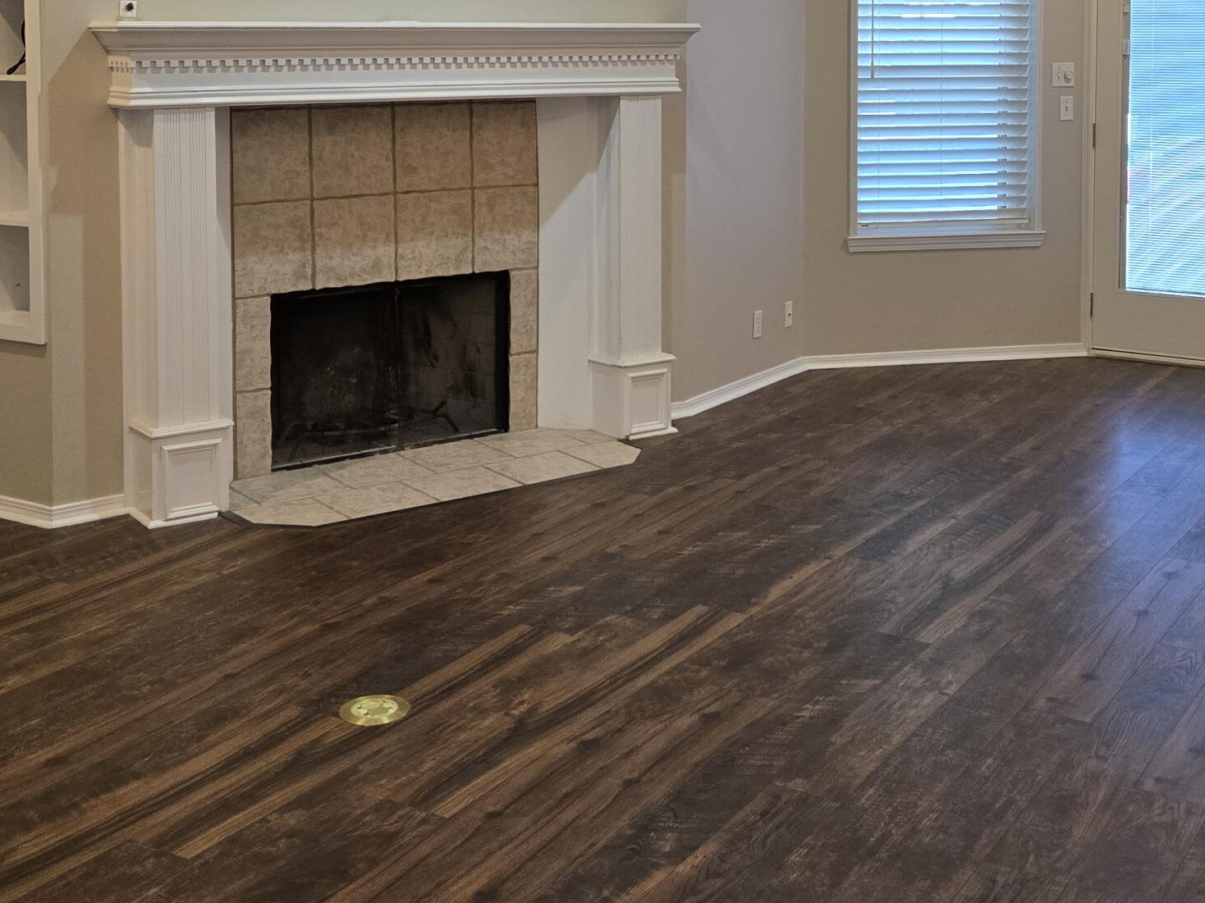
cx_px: 635
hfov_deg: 40.4
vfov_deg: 29.7
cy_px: 110
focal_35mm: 47
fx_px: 1636
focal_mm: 5.4
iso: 200
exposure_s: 1/120
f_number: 1.8
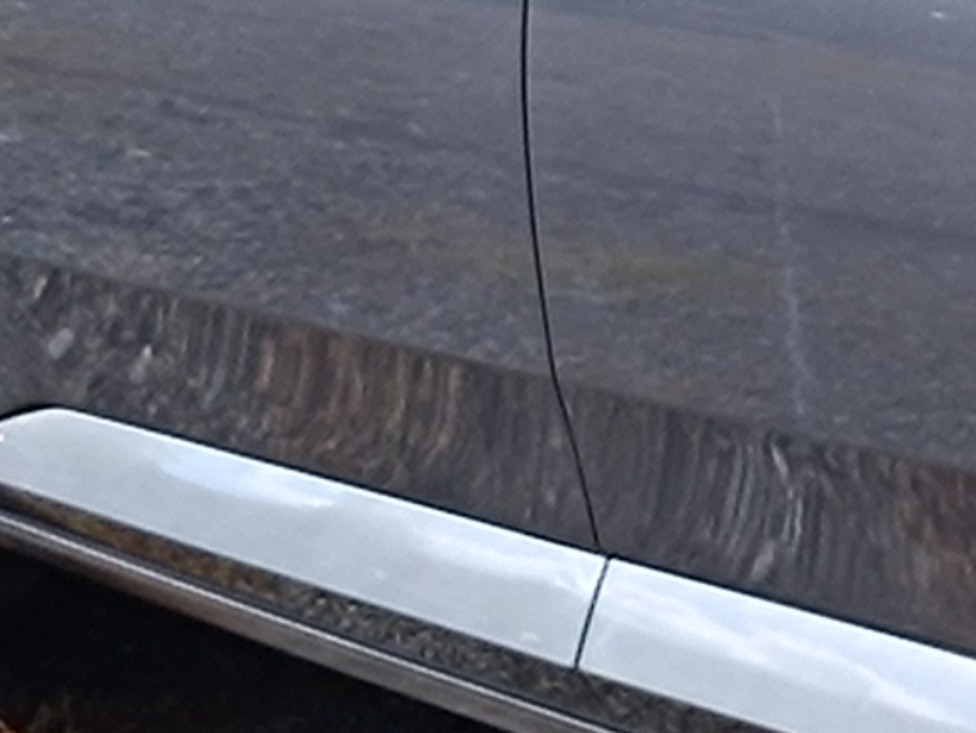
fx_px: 4457
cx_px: 2192
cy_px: 163
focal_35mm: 158
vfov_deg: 9.4
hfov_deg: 10.9
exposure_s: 1/913
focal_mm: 5.59
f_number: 1.88
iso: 55
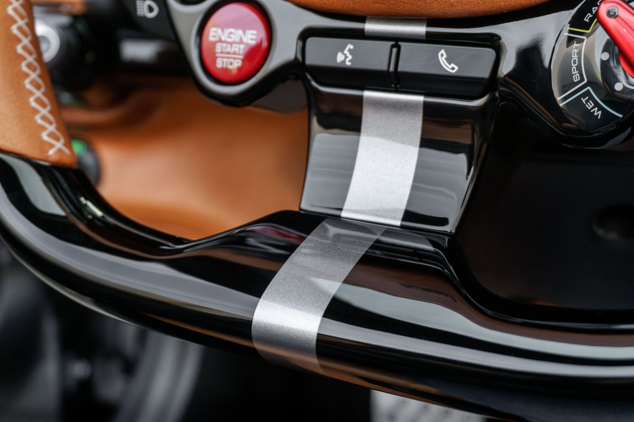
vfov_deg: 25.1
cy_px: 211
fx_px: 951
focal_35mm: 54
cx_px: 317
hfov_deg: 36.9
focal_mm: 36
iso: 6400
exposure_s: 1/125
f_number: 5.6
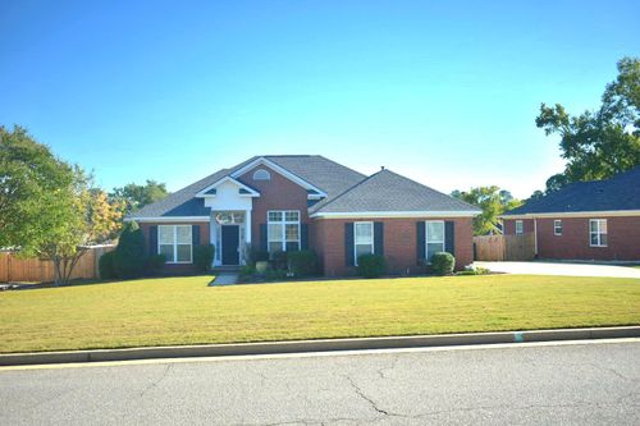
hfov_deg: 47.9
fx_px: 720
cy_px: 213
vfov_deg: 33.0
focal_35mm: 40
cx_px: 320
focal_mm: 27
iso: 100
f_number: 4
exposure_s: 1/1000
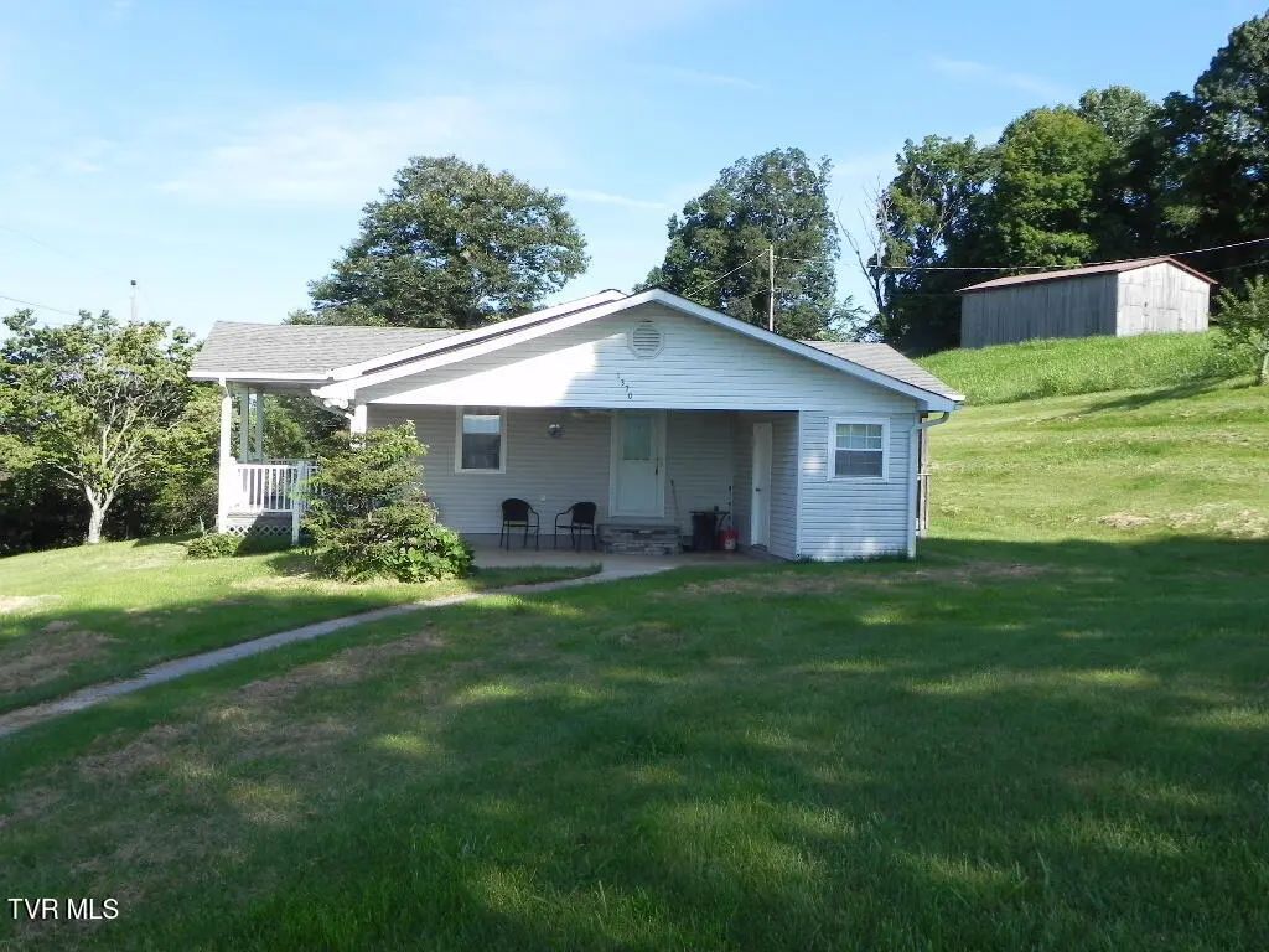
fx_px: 1210
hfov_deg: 55.4
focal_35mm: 33
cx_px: 634
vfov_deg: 42.9
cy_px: 476
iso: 160
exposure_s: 1/256
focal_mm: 5.9
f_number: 5.6
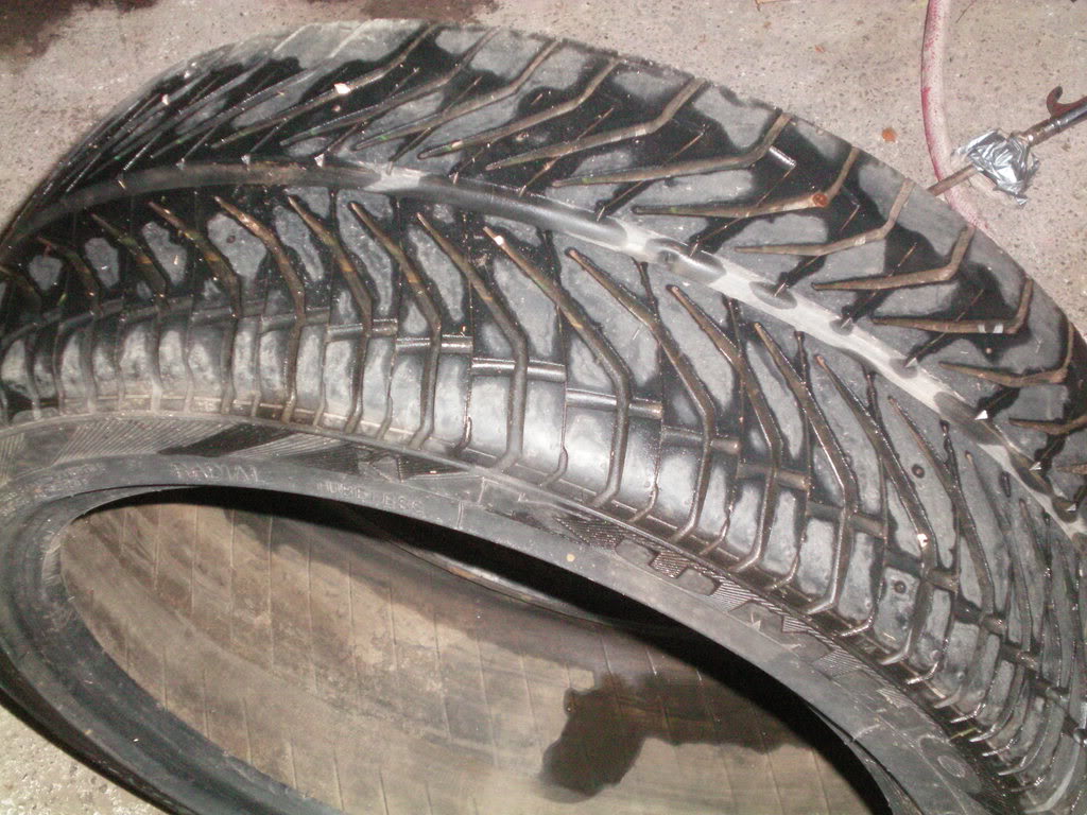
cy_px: 408
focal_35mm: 62
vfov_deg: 23.7
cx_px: 544
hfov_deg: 31.2
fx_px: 1947
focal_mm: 10.3
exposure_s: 1/80
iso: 400
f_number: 4.2
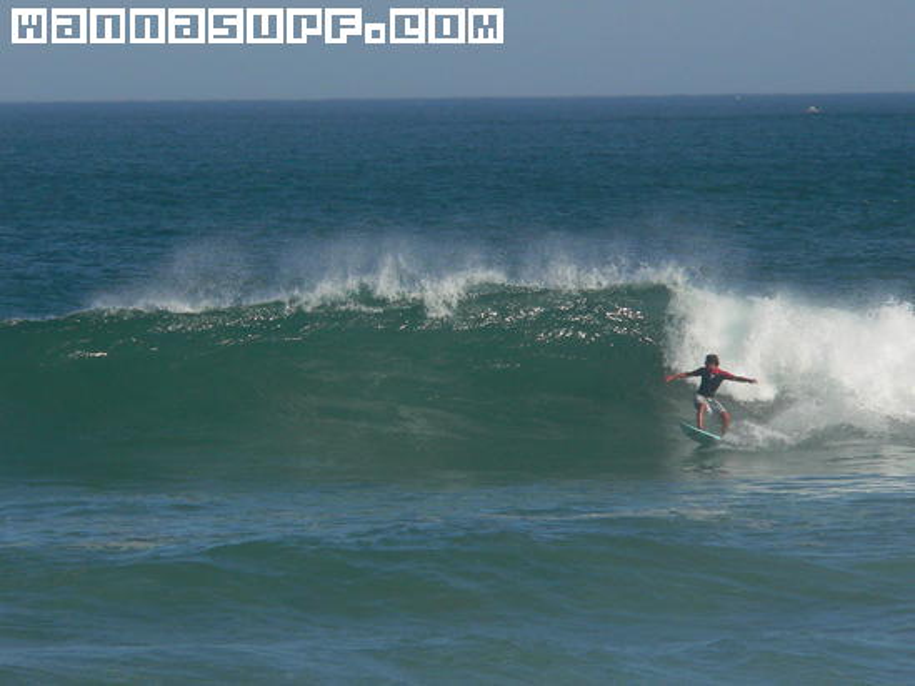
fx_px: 10258
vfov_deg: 3.8
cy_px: 343
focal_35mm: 388
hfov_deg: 5.1
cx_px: 458
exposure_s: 1/800
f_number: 8
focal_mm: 64.5
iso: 200
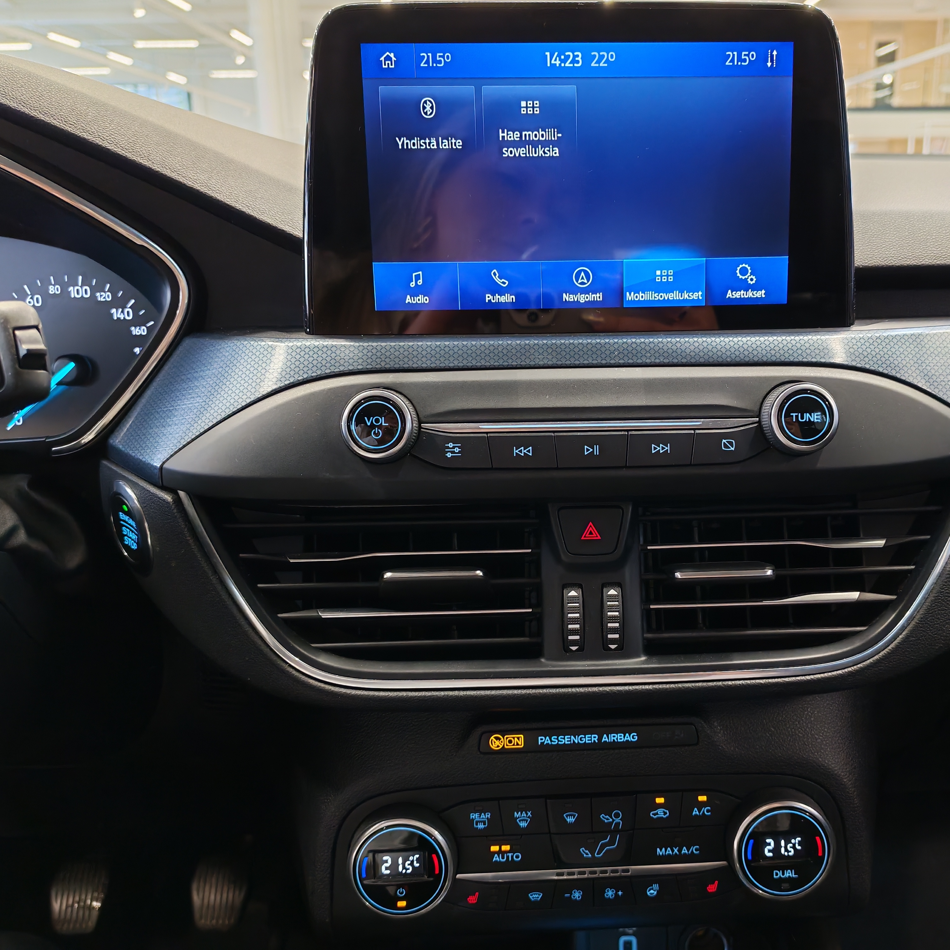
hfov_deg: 50.7
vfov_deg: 51.1
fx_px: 994
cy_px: 474
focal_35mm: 32
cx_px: 574
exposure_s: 1/50
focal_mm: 6.12
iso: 640
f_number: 1.9
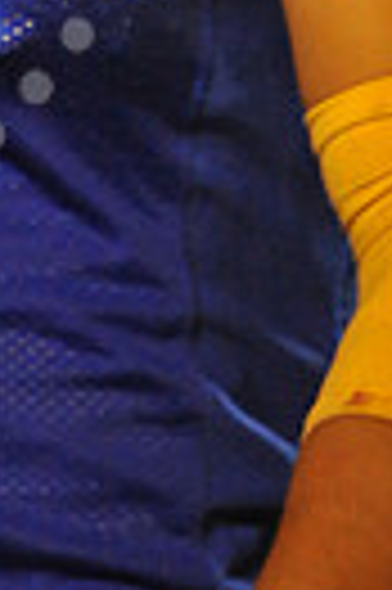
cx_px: -360
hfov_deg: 0.5
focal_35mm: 2653
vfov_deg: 0.8
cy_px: -270
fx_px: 43444
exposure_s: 1/200
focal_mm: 600
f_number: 6.3
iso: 5000
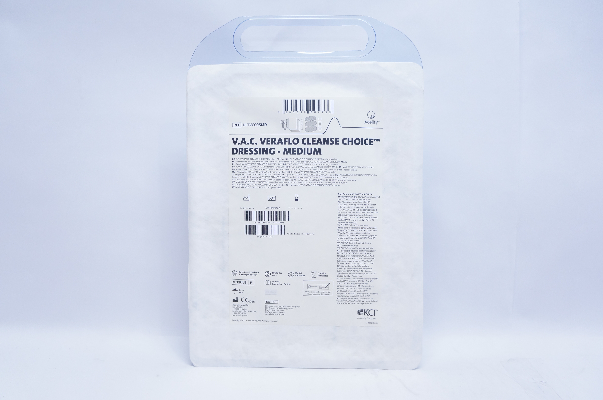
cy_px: 200
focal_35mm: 30
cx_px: 302
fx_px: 502
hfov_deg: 62.0
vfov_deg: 43.5
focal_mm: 20
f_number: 3.5
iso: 800
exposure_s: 1/160
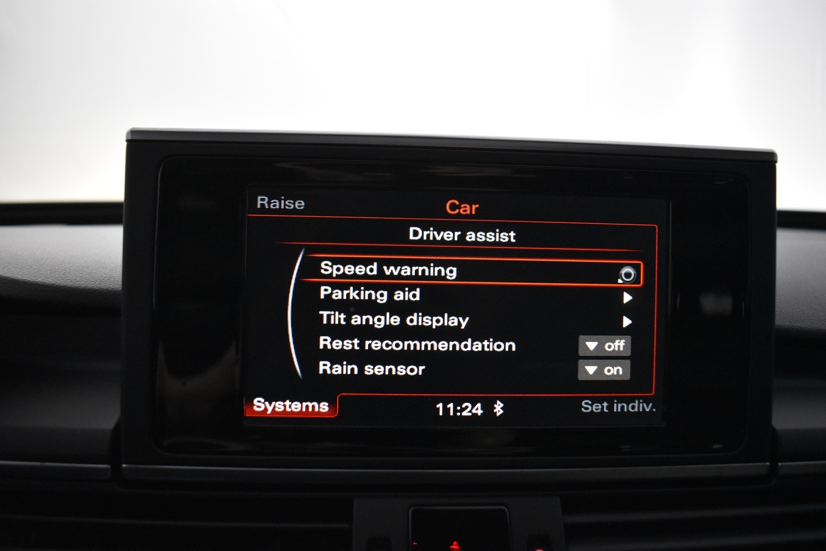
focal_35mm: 27
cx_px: 413
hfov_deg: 67.4
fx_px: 619
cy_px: 276
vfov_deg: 47.9
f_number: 3.5
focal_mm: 18
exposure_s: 1/125
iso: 3200
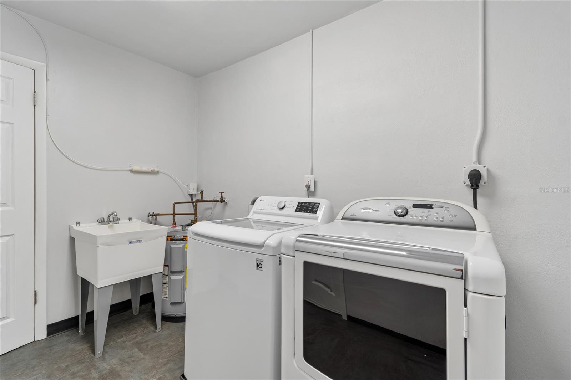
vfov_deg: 77.3
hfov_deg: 100.4
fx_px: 238
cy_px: 190
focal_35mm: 15
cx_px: 286
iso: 100
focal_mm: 10
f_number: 5.6
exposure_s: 1/20
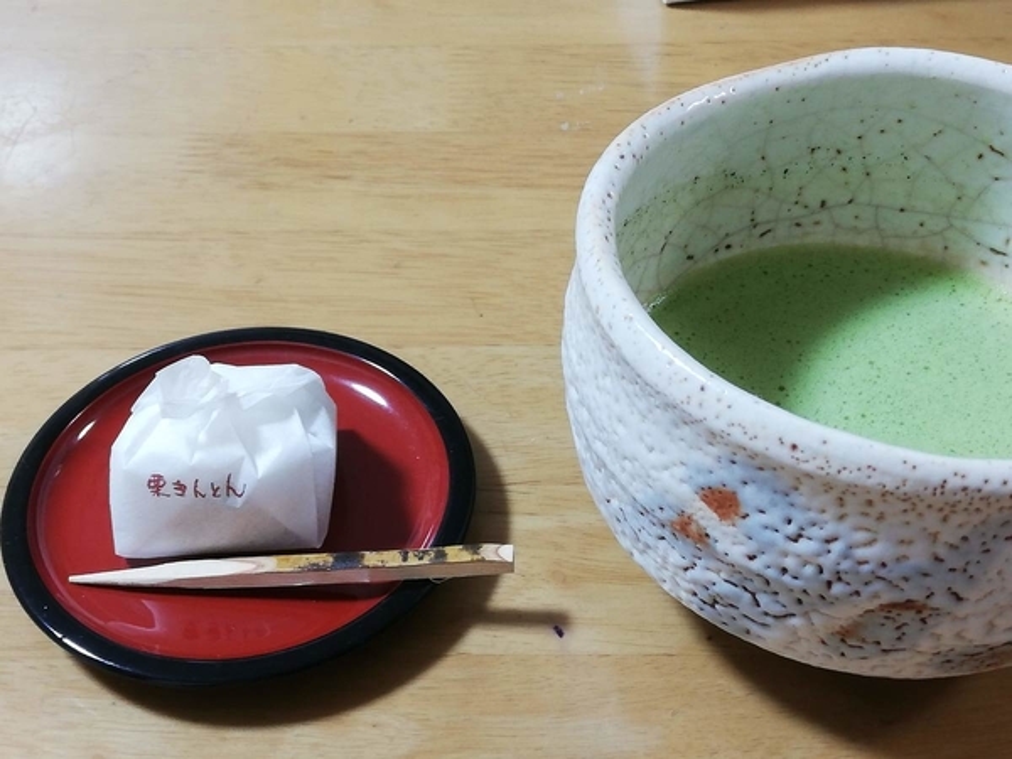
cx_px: 506
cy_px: 380
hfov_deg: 36.8
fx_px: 1520
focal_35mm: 52
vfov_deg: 28.0
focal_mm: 3.81
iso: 400
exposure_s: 1/24
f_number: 2.2
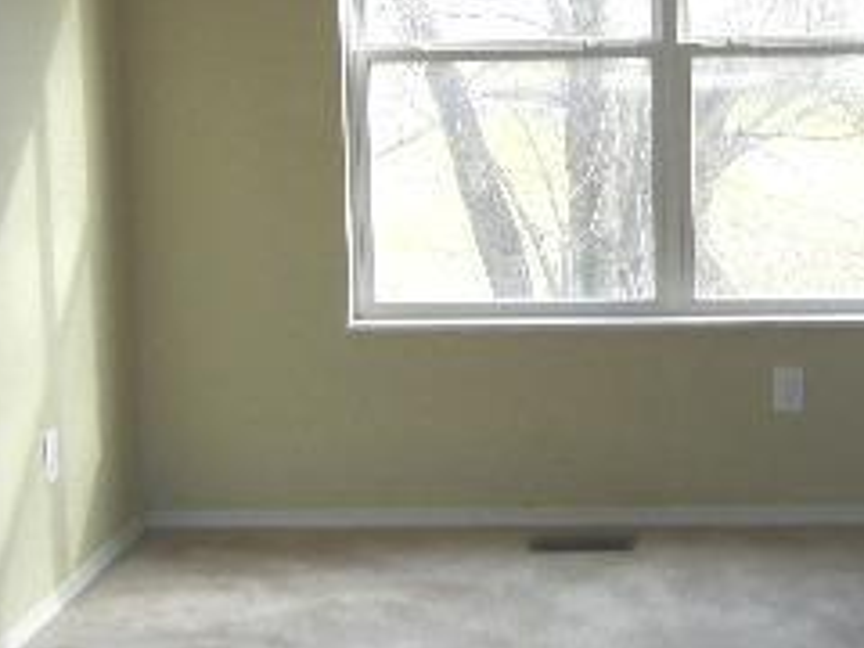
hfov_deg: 24.0
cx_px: 691
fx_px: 1997
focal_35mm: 80
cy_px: 137
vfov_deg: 18.3
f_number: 3.5
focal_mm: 5.4
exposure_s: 1/54
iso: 160
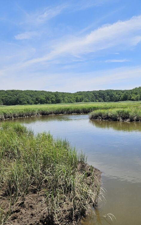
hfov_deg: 36.9
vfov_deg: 58.1
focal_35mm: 33
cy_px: 111
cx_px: 115
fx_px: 203
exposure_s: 1/2715
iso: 25
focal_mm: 5.4
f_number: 1.8
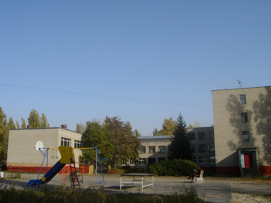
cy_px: 102
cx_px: 136
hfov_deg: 58.4
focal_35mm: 31
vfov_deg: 45.4
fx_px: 243
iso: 50
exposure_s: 1/296
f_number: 6.3
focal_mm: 6.3
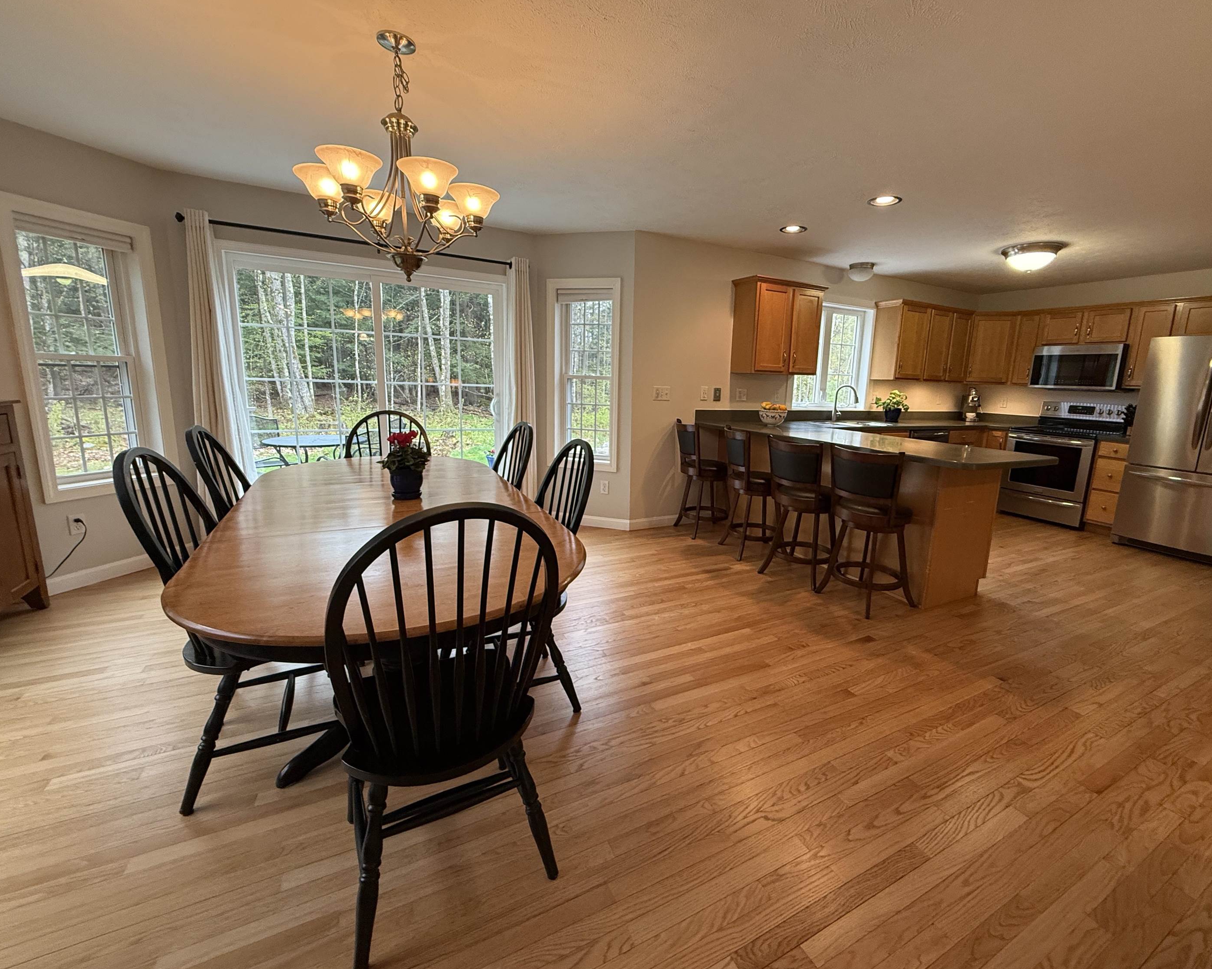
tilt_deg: -9.3
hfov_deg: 96.5
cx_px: 662
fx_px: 538
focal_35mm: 15
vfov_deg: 84.0
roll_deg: -2.8
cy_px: 475
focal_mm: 2.22
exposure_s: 1/120
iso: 320
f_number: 2.2
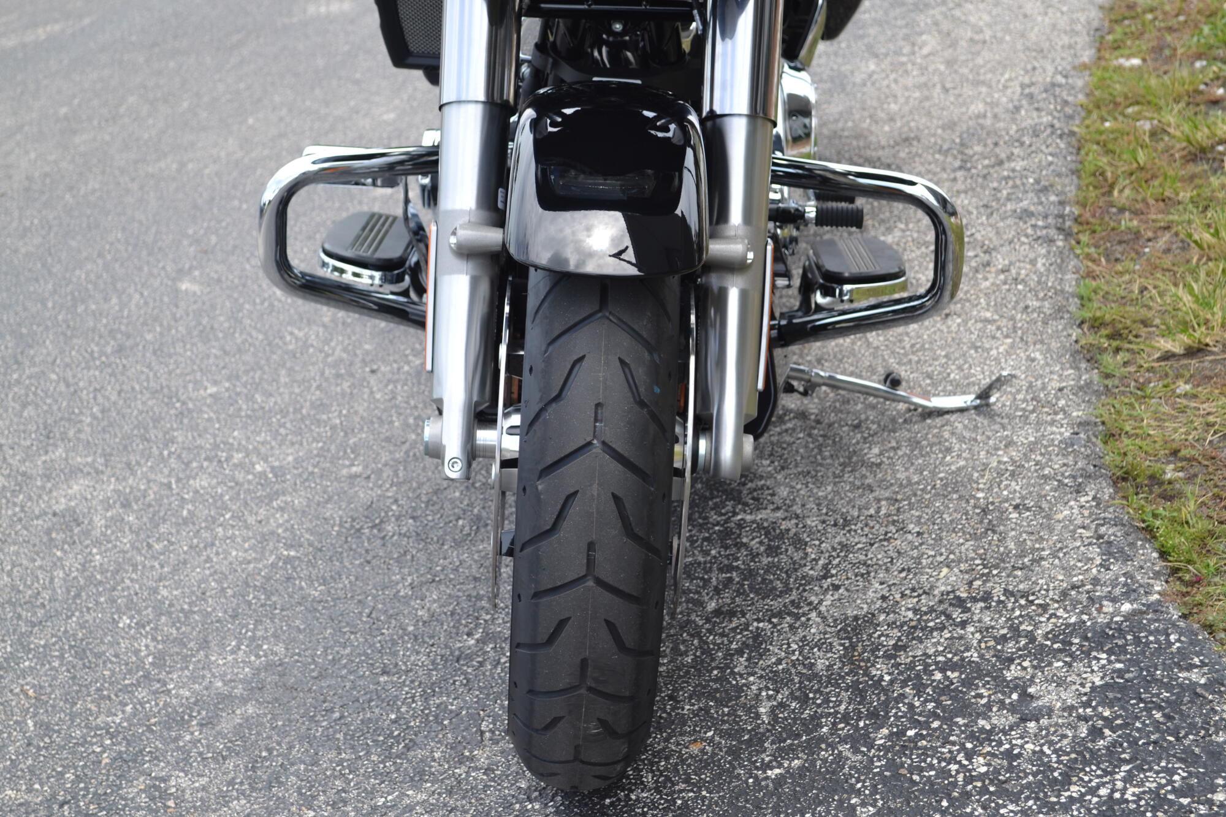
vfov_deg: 21.6
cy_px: 408
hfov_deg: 31.9
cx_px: 613
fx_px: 2145
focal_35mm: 63
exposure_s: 1/160
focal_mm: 42
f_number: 6.3
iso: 100
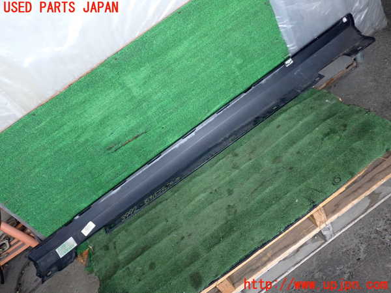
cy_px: 146
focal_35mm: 32
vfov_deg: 44.2
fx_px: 361
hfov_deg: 56.8
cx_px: 196
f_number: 2.4
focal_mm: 5.79
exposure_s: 1/125
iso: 640
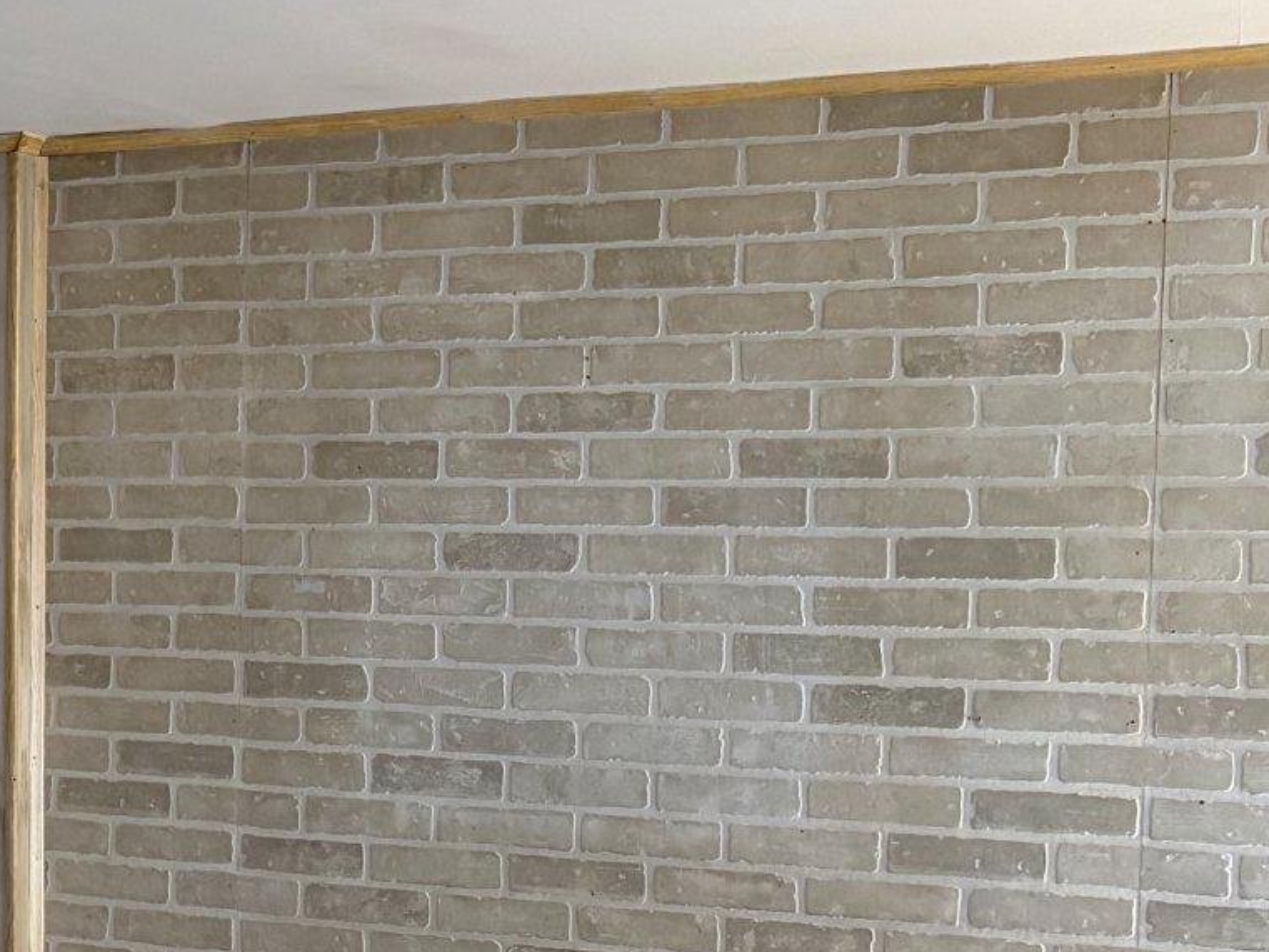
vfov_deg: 20.9
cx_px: -303
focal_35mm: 70
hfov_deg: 24.8
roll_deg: -0.2
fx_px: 2567
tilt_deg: -3.0
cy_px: 637
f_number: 1.6
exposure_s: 1/40
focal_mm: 5.96
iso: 400
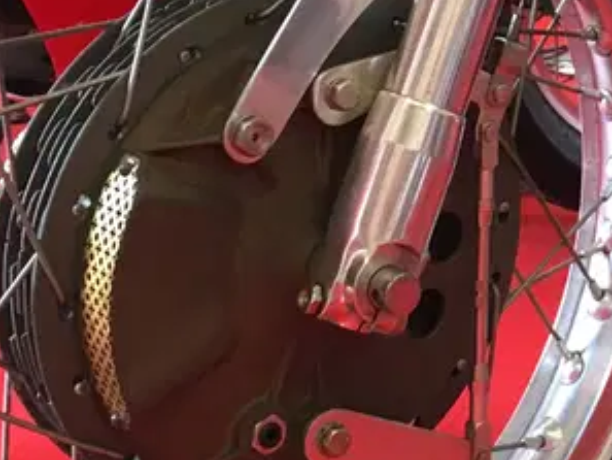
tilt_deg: -2.8
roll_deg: -1.6
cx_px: 684
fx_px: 2069
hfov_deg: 16.3
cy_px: -202
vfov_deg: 12.2
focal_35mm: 117
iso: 125
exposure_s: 1/33
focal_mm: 4.15
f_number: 2.2
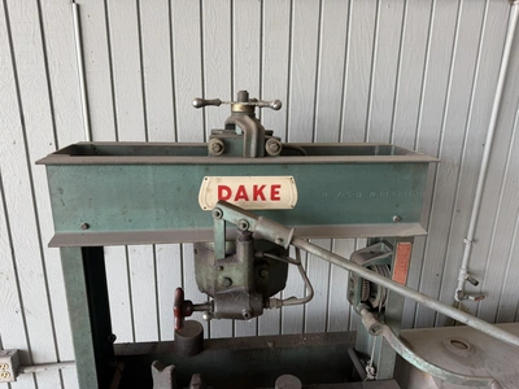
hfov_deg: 71.6
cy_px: 194
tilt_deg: -14.8
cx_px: 260
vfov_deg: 56.8
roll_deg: -1.7
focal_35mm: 24
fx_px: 360
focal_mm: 6.76
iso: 80
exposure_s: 1/120
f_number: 1.78
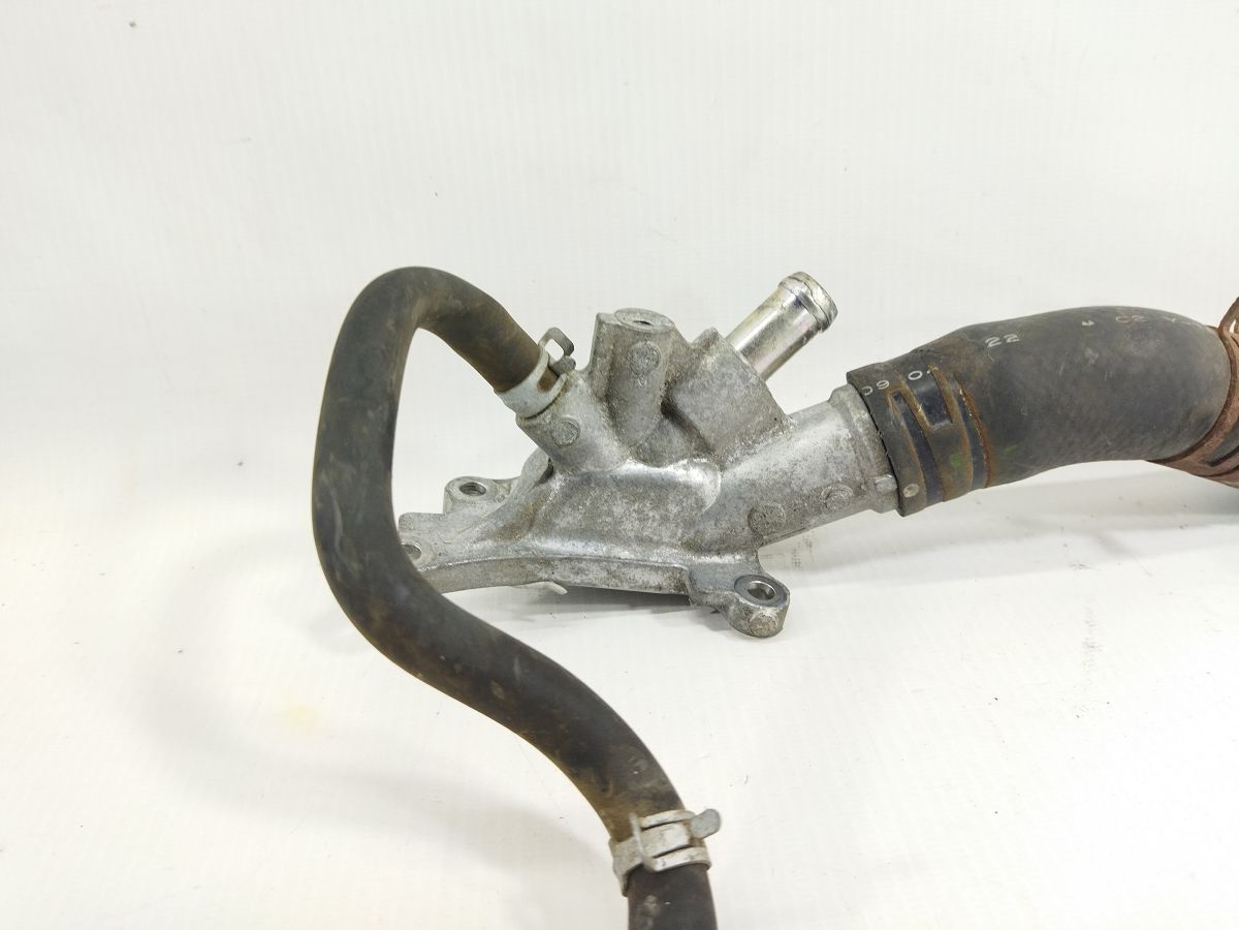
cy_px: 465
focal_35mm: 27
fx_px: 966
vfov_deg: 51.4
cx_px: 620
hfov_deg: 65.3
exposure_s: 1/100
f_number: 1.79
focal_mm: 4.71
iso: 134
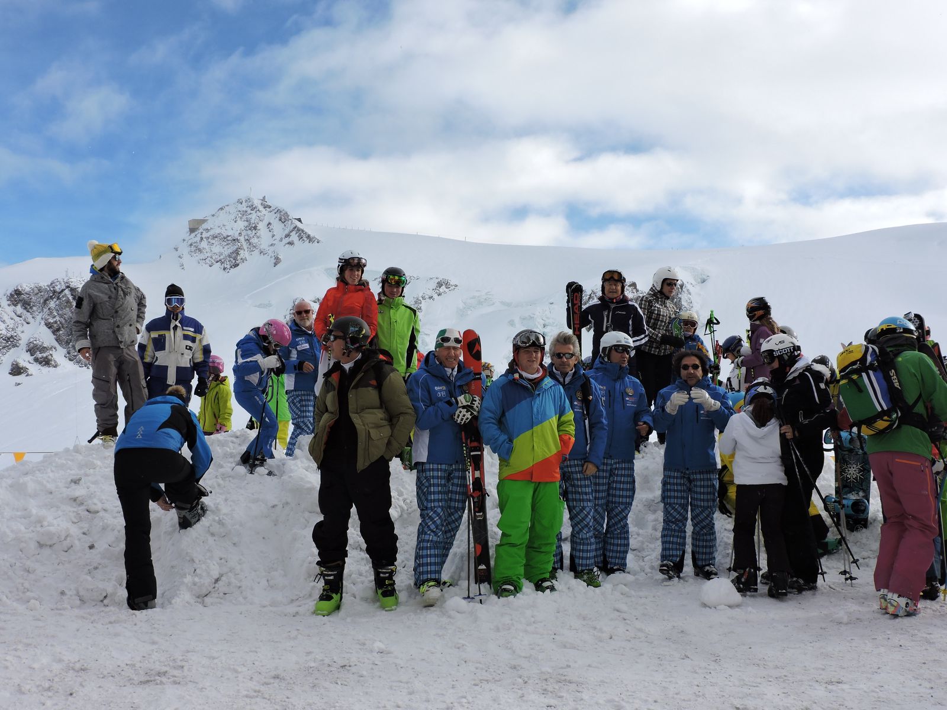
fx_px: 958
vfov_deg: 40.7
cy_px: 355
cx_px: 474
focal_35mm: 35
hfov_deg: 52.6
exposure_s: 1/1000
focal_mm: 6.2
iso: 100
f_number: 3.6
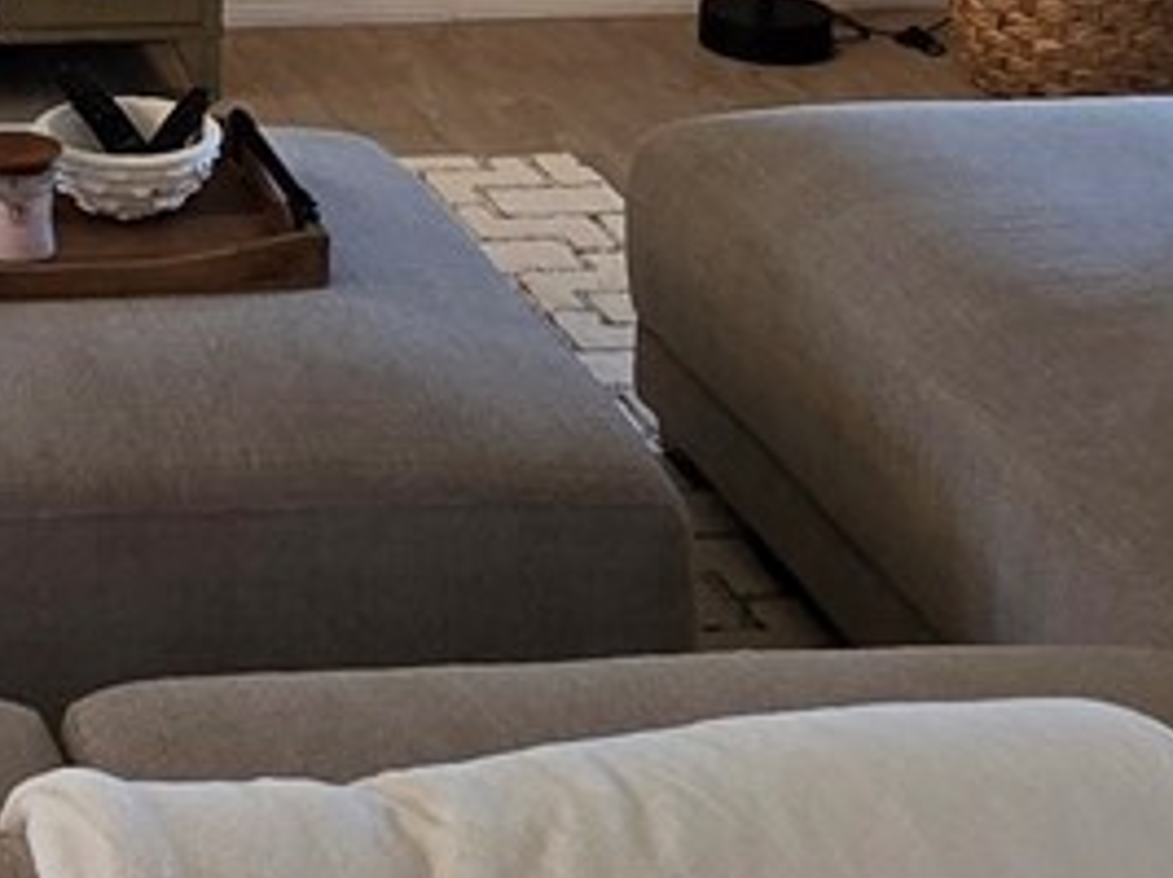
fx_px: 2642
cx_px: -255
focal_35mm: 78
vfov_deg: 17.1
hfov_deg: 22.9
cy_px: -443
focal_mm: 2.2
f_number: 1.9
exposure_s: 1/120
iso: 200
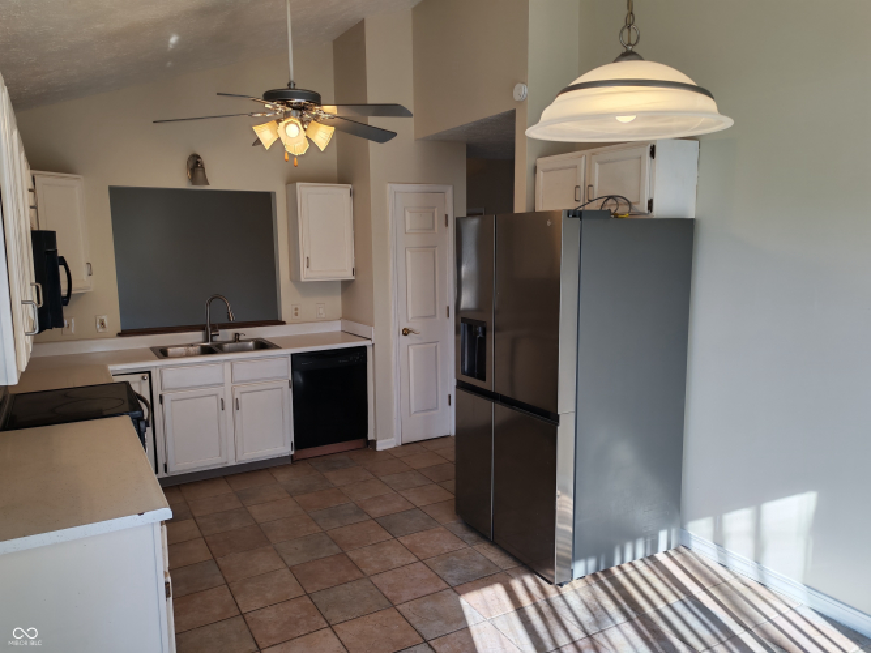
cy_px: 326
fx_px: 679
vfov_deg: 51.3
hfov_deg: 65.3
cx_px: 436
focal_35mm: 27
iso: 50
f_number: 1.9
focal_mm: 6.12
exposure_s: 1/100
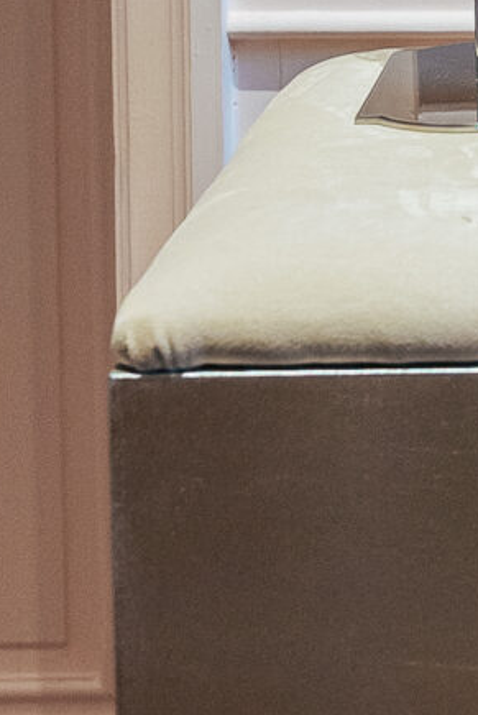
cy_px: -480
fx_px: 2932
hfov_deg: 8.8
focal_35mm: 148
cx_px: 946
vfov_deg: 12.9
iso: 640
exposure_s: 1/250
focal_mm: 25.1
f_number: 4
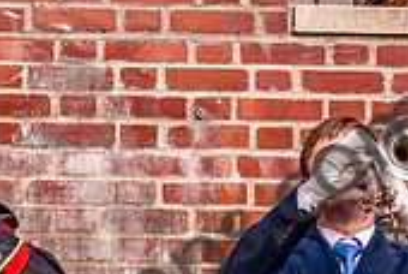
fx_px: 2861
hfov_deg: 8.1
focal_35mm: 252
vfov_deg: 5.4
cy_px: 376
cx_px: 72
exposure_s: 1/640
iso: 800
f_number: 6.3
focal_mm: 74
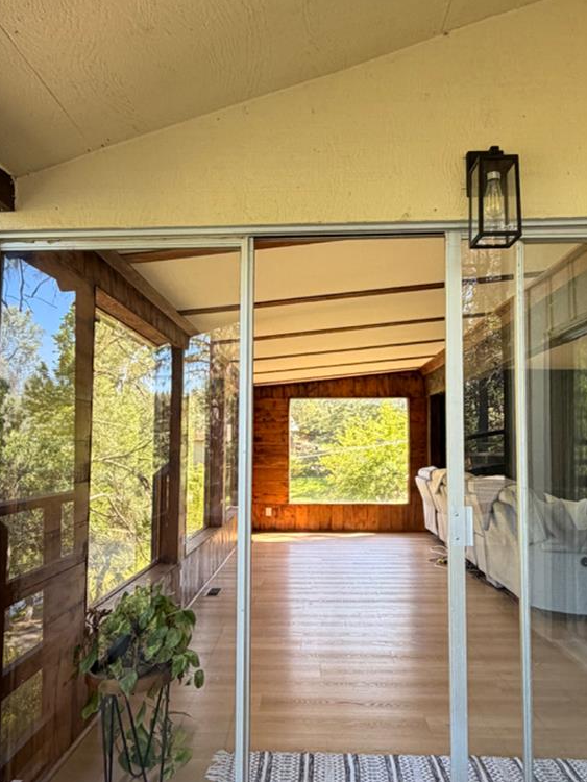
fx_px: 633
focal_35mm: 28
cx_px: 279
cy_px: 410
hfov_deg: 49.8
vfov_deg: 63.4
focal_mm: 2.22
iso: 200
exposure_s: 1/121
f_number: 2.2
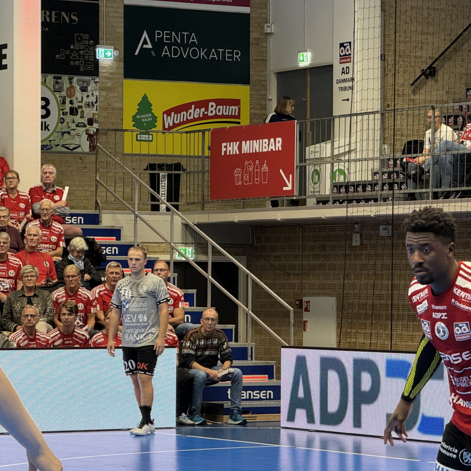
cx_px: 247
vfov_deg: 11.0
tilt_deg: +1.5
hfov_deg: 11.0
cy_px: 218
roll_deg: -0.5
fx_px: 2448
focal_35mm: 159
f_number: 2.8
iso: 400
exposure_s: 1/93
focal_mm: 15.66
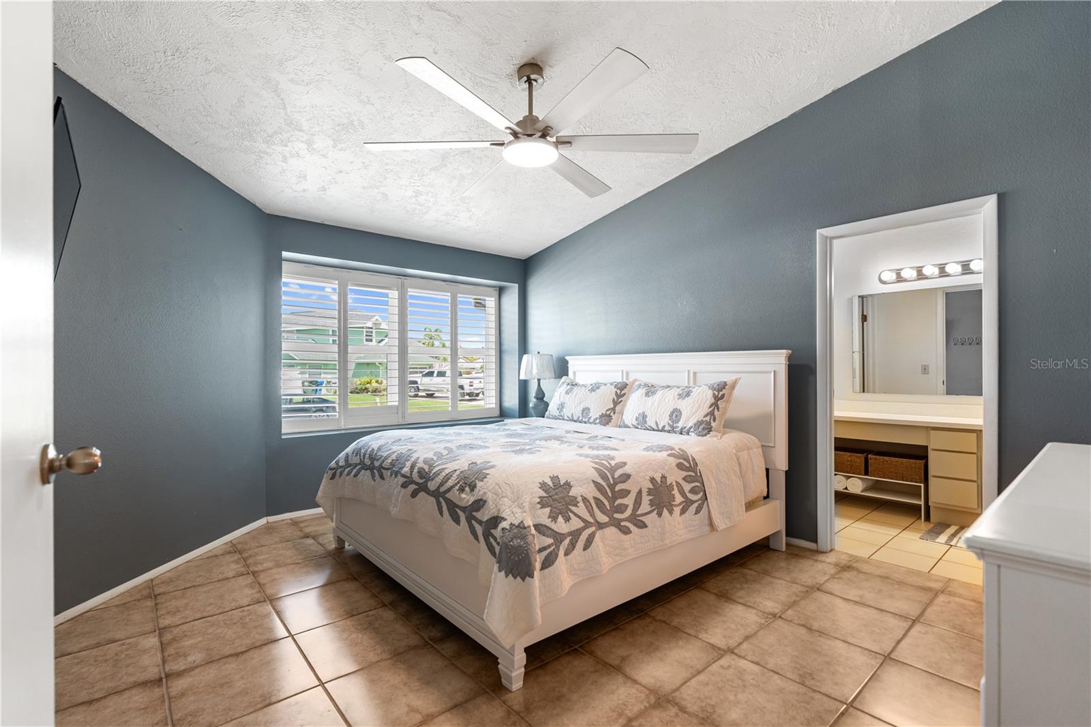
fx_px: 485
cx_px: 546
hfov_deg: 96.7
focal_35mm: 16
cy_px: 364
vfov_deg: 73.7
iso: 1000
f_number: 4
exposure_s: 1/160
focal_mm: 16
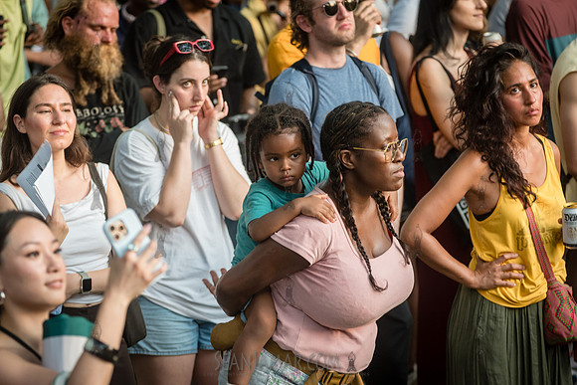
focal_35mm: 145
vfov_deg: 9.5
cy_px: 192
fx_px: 2324
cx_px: 288
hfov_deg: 14.2
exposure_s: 1/250
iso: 1250
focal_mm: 145
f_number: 4
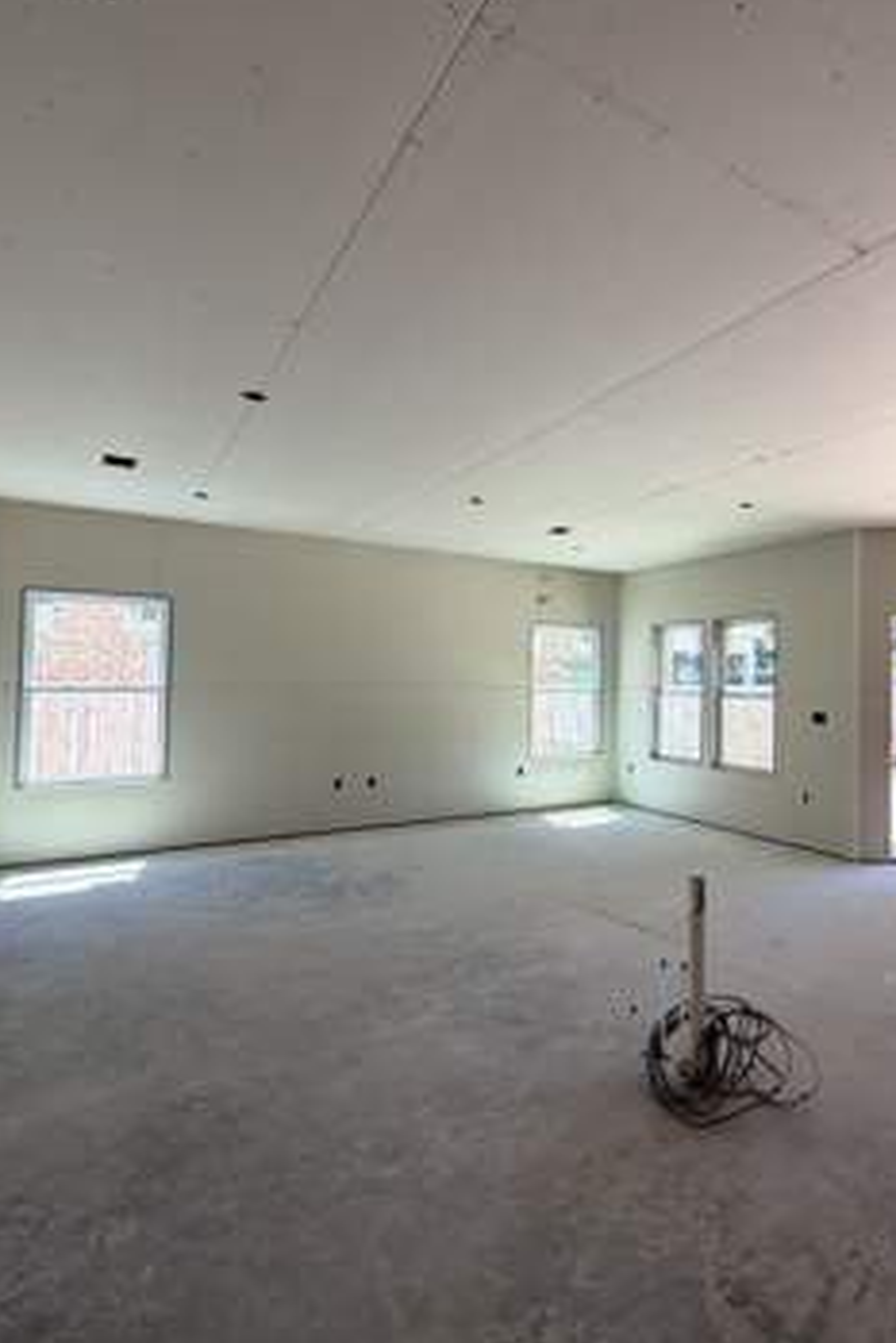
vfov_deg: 84.0
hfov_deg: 57.9
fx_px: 746
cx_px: 700
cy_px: 664
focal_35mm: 20
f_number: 2.2
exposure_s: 1/122
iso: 40
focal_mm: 2.22
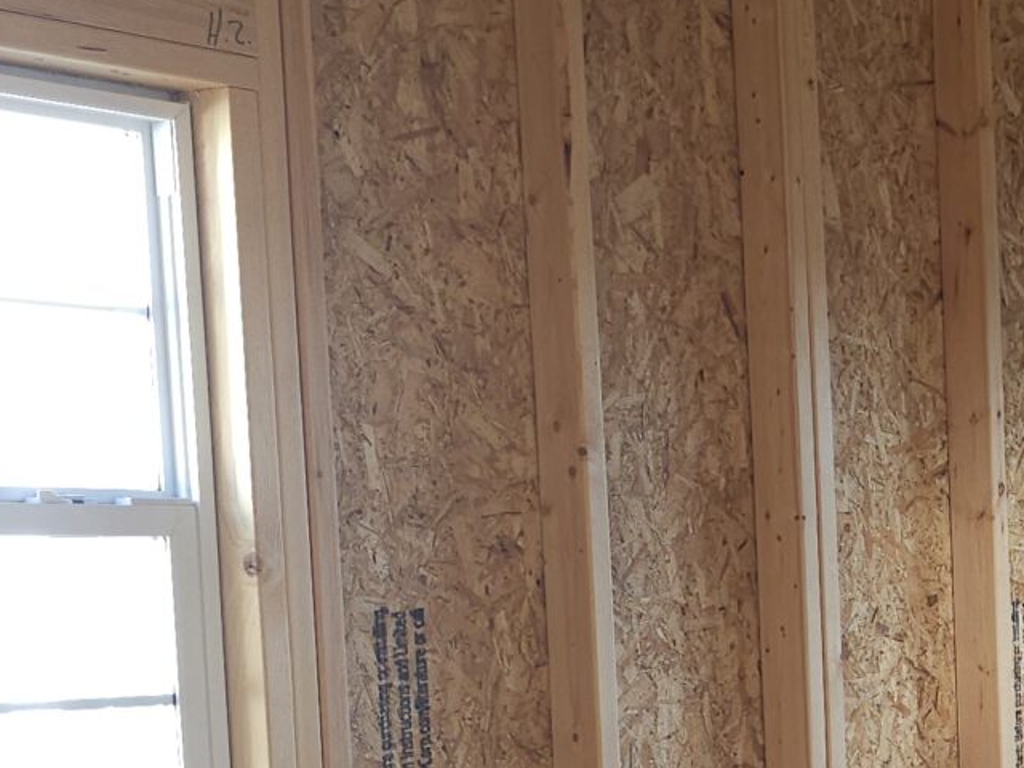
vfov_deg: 15.6
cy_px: 872
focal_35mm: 92
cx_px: 1621
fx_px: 2722
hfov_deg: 18.4
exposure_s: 1/60
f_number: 1.7
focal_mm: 6.3
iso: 80
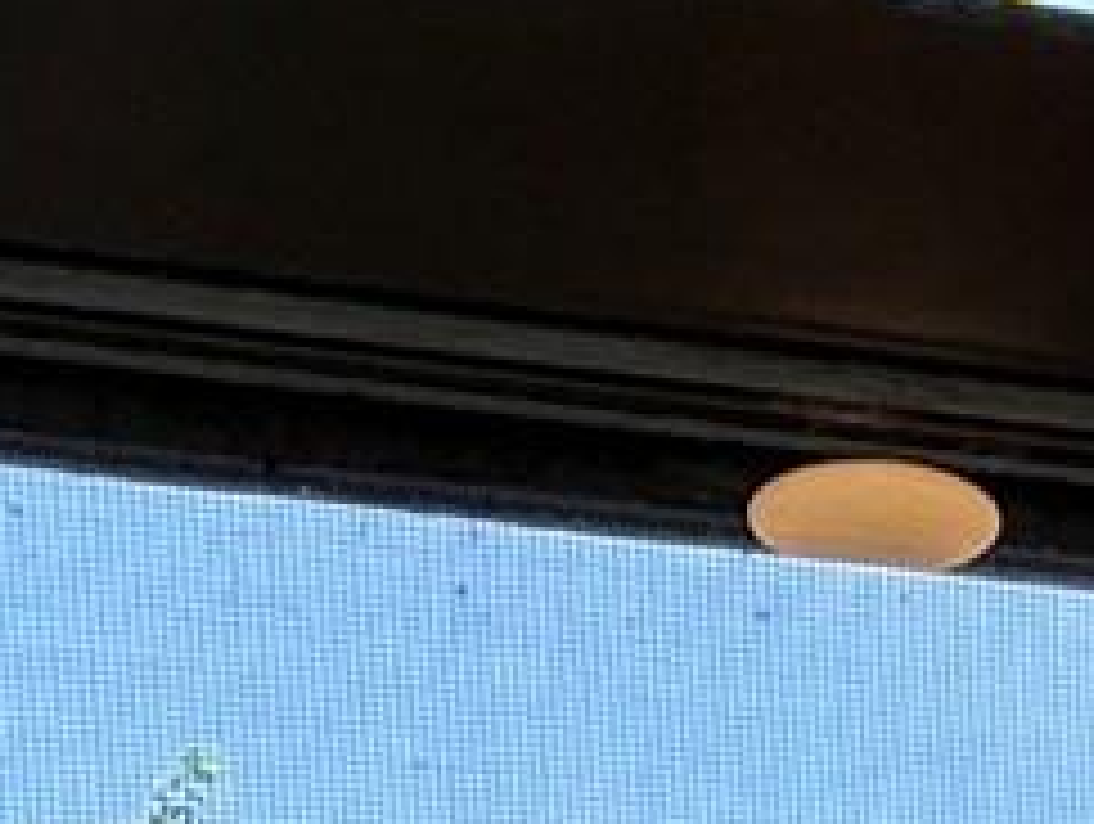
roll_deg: -0.3
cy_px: 1963
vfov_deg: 12.6
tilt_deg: -1.2
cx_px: 1211
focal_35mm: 92
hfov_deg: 20.3
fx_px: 2912
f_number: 2.2
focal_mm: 2.22
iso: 50
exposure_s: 1/549
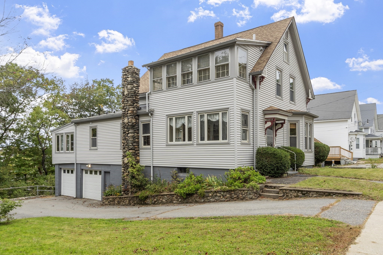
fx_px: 266
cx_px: 192
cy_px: 128
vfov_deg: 51.3
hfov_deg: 71.5
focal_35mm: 25
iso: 250
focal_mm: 17
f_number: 8
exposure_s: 1/125
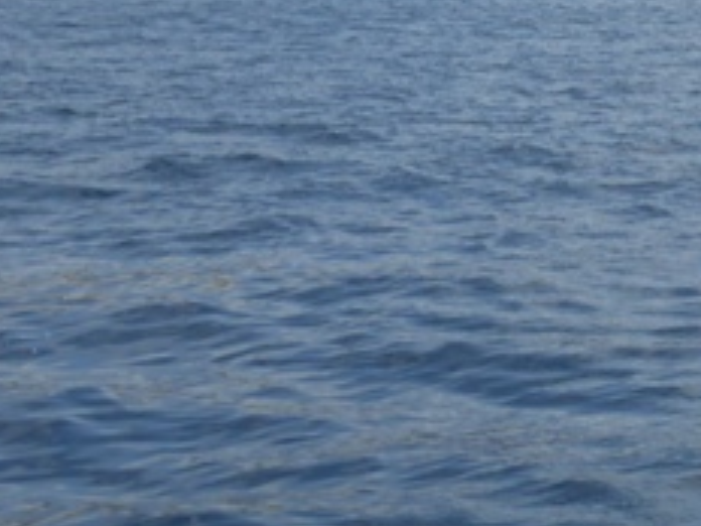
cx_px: 511
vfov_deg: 10.7
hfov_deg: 14.6
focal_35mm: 135
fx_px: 2734
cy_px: -184
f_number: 4.8
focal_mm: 8.8
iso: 80
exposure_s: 1/800
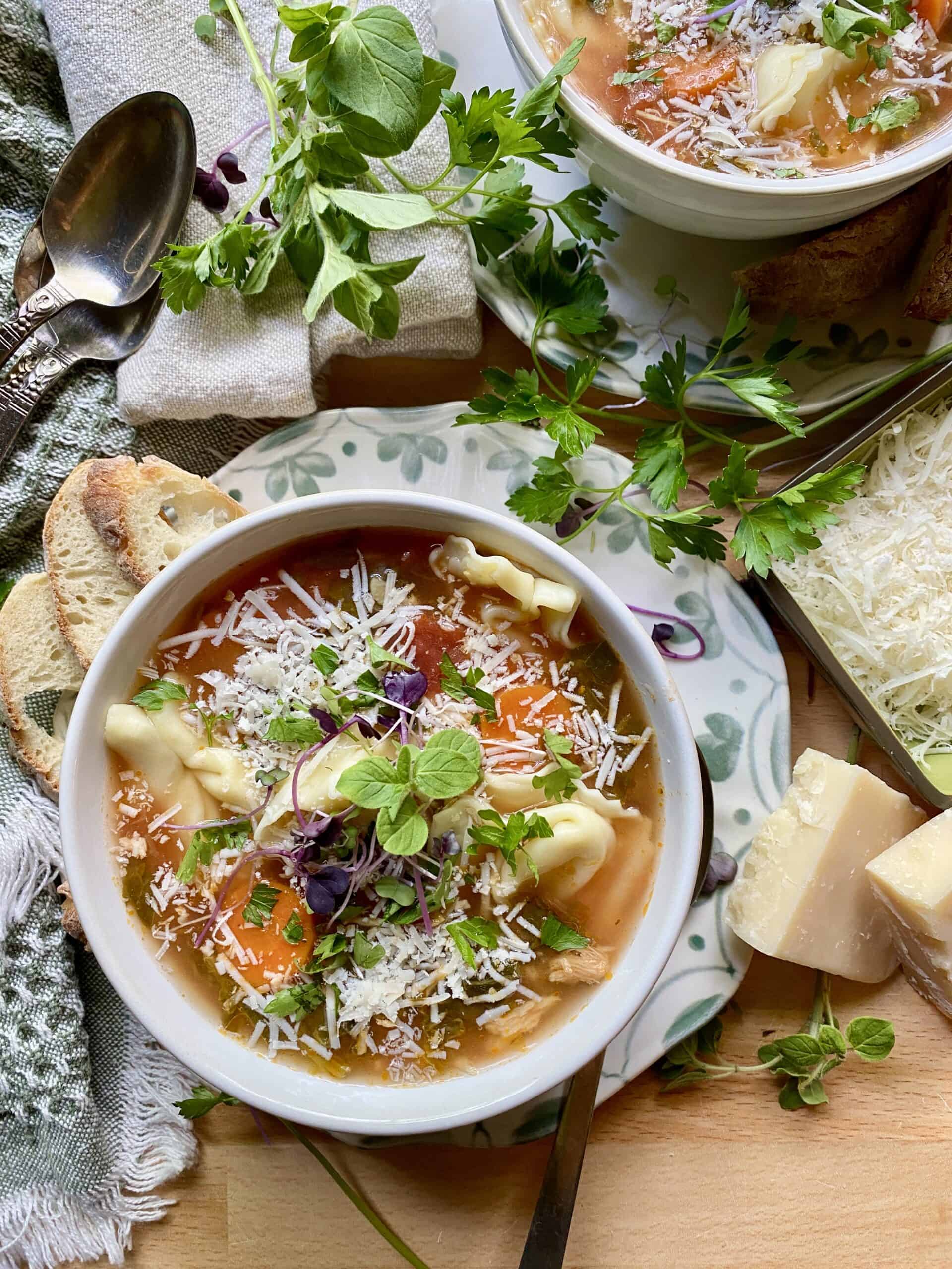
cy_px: 634
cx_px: 476
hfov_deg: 53.1
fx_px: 953
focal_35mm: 26
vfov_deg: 67.3
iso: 80
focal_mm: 4.25
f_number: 1.8
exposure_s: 1/60
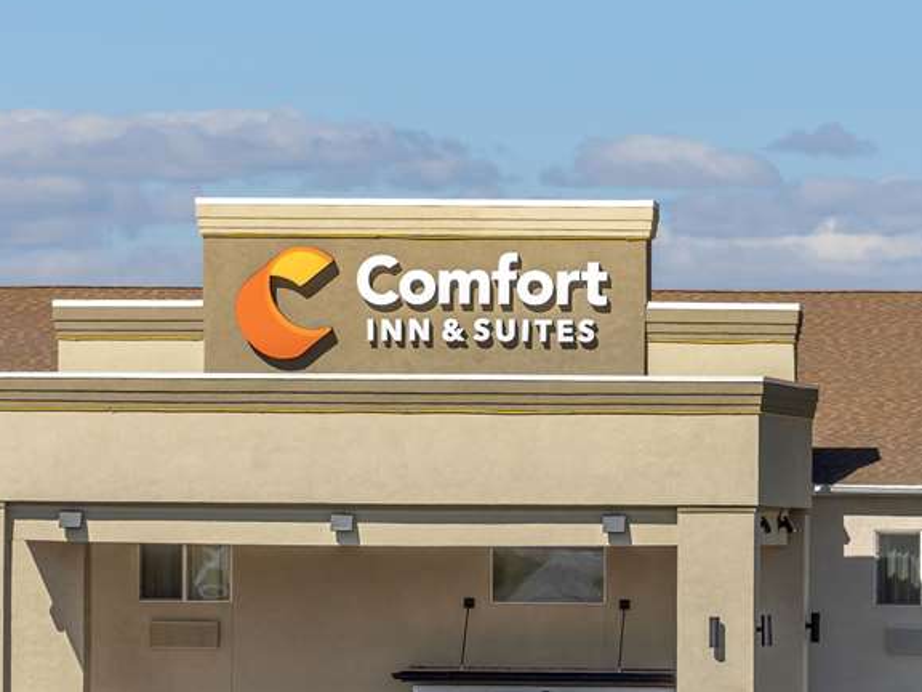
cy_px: 497
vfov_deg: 3.7
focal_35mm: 400
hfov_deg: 5.0
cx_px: 443
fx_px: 10654
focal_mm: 160
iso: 100
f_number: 10
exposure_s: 1/320
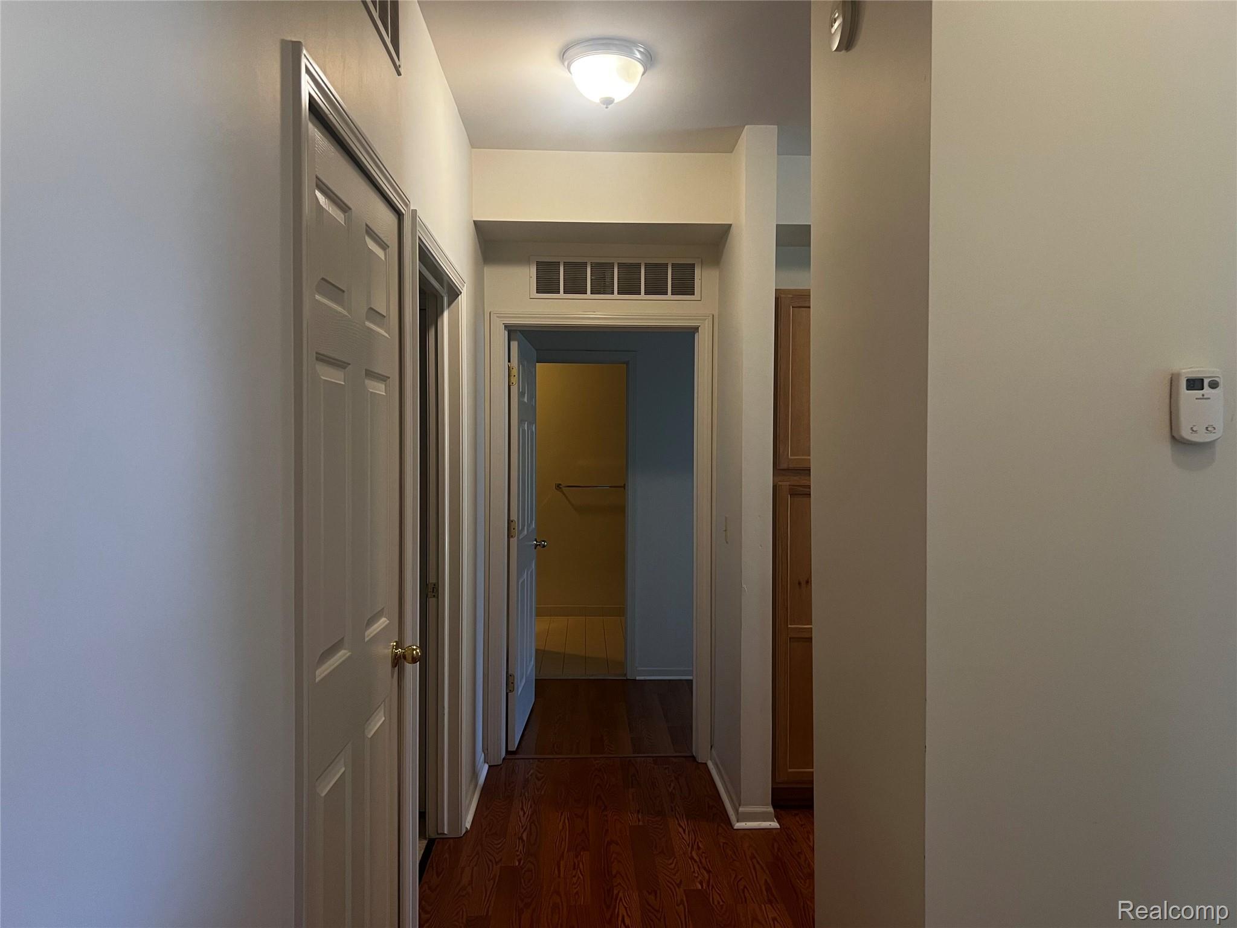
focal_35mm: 26
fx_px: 929
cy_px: 464
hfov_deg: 67.3
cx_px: 618
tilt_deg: -1.0
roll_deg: -0.1
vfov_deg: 53.1
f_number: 1.5
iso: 125
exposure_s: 1/60
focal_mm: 5.7
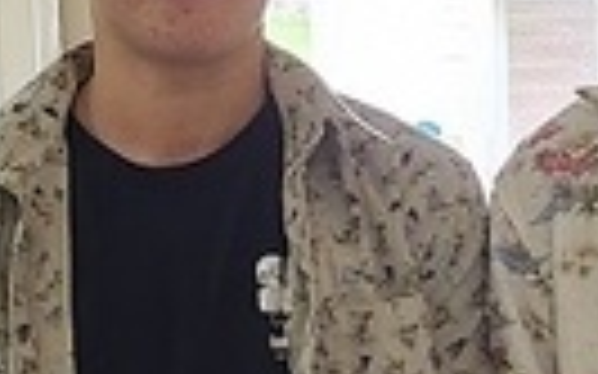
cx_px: 580
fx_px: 2395
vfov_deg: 8.3
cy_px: 822
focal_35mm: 147
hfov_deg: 14.0
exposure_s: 1/120
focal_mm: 5.54
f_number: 1.8
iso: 320
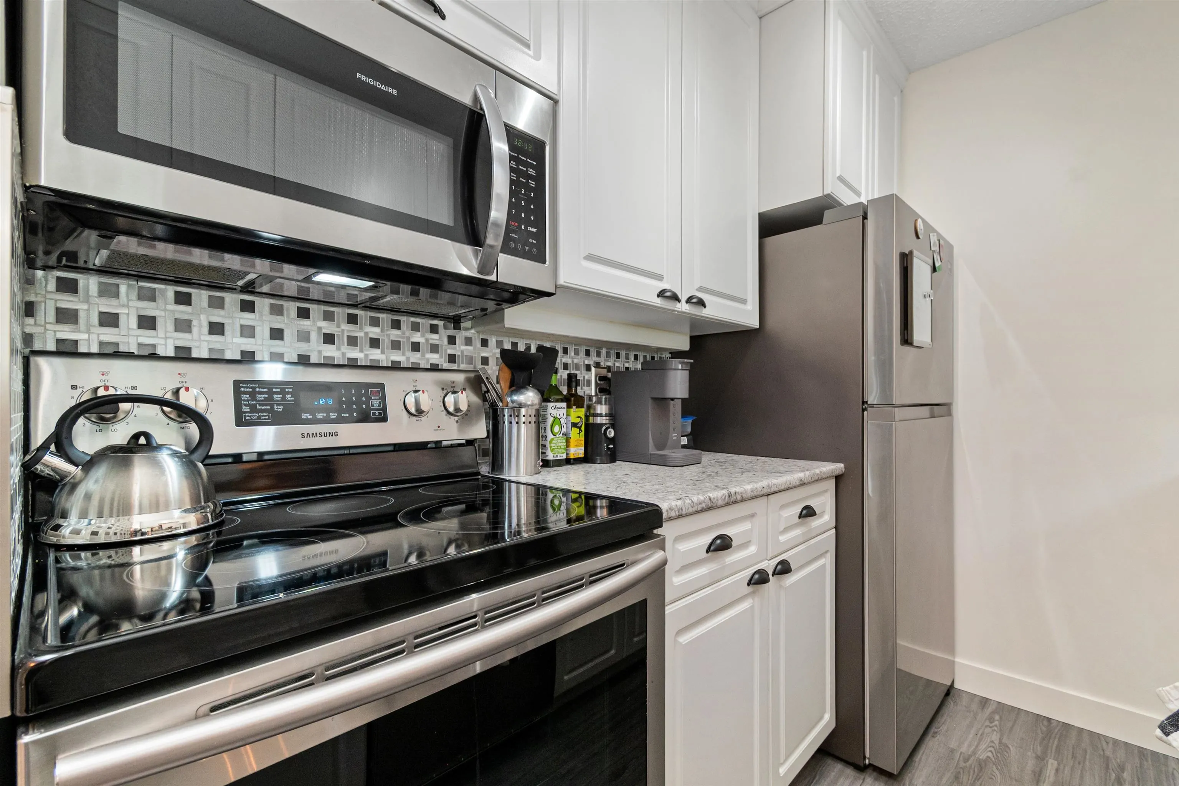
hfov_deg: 100.4
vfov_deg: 77.3
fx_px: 491
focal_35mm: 15
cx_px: 590
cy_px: 393
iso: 200
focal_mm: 10
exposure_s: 1/25
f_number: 7.1
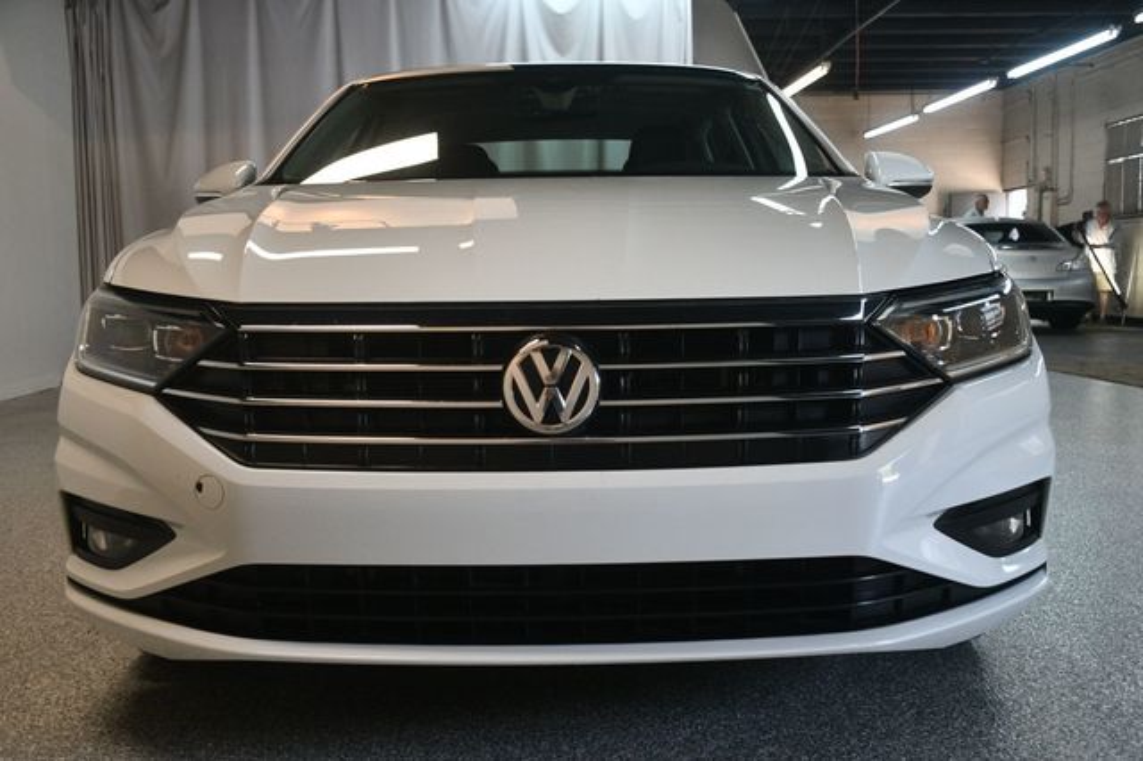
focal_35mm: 36
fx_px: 1142
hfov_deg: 53.2
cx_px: 572
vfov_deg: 36.8
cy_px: 380
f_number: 3.8
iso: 800
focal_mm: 24
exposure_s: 1/160
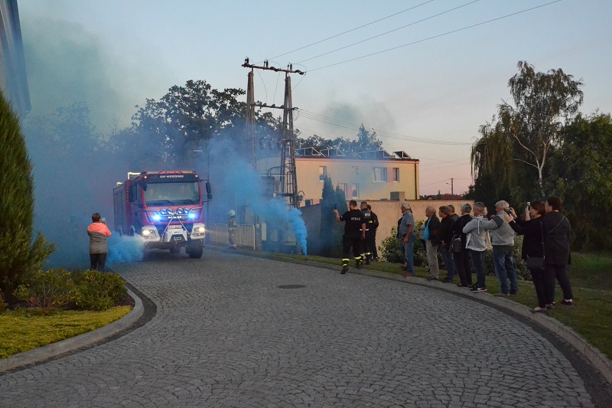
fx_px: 535
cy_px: 204
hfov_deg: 59.5
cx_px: 306
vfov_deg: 41.7
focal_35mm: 32
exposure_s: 1/320
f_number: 9
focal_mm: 21
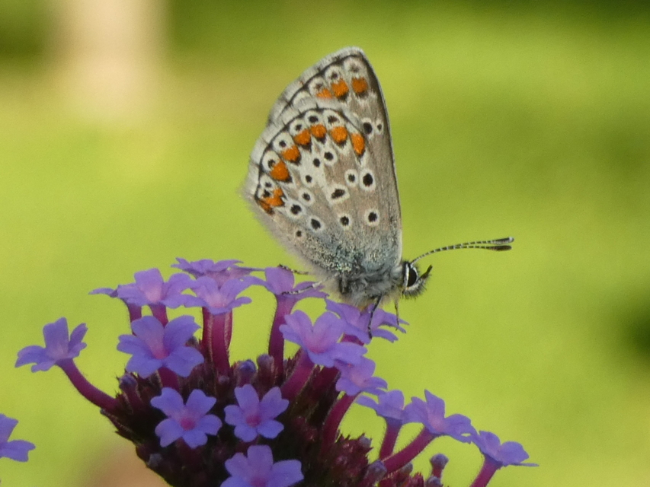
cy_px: 244
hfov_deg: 12.8
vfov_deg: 9.6
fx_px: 2892
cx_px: 325
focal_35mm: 154
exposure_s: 1/80
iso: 160
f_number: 5.4
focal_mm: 27.5
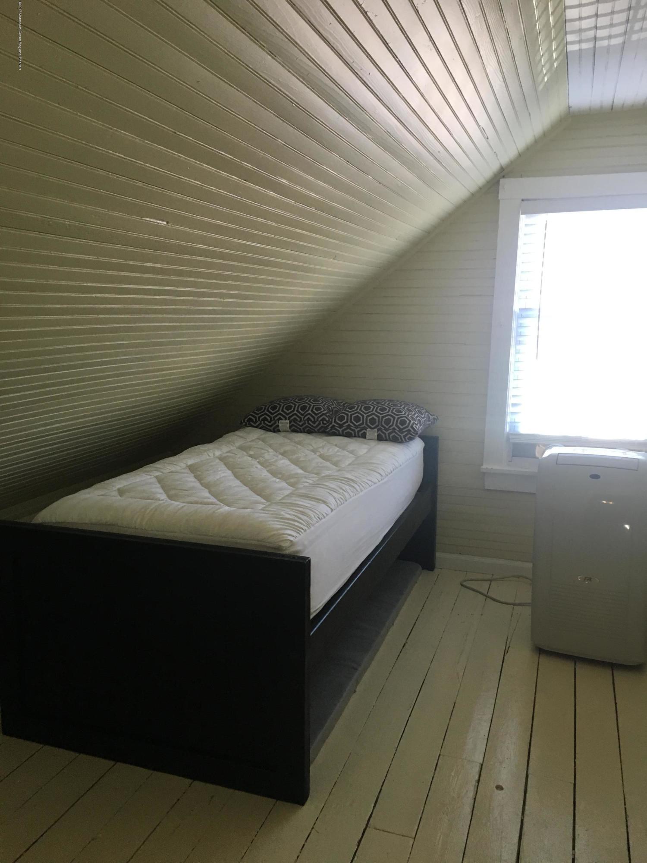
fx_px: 723
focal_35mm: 29
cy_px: 432
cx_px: 324
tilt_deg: -10.2
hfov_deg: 48.2
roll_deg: -1.5
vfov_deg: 61.7
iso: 40
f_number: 2.2
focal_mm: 4.15
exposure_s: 1/30
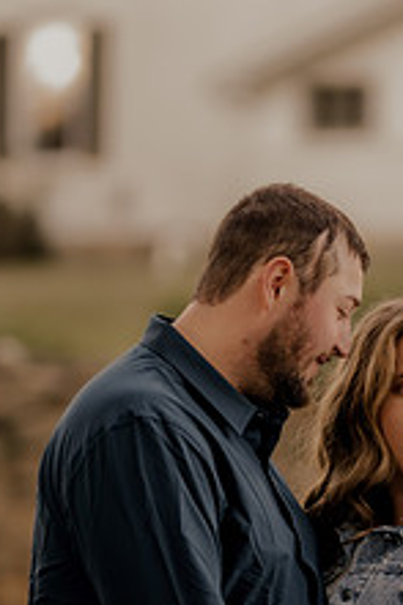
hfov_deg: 7.9
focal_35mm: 173
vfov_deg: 11.9
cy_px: 353
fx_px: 2909
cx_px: 350
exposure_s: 1/100
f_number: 1.4
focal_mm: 85
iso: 50
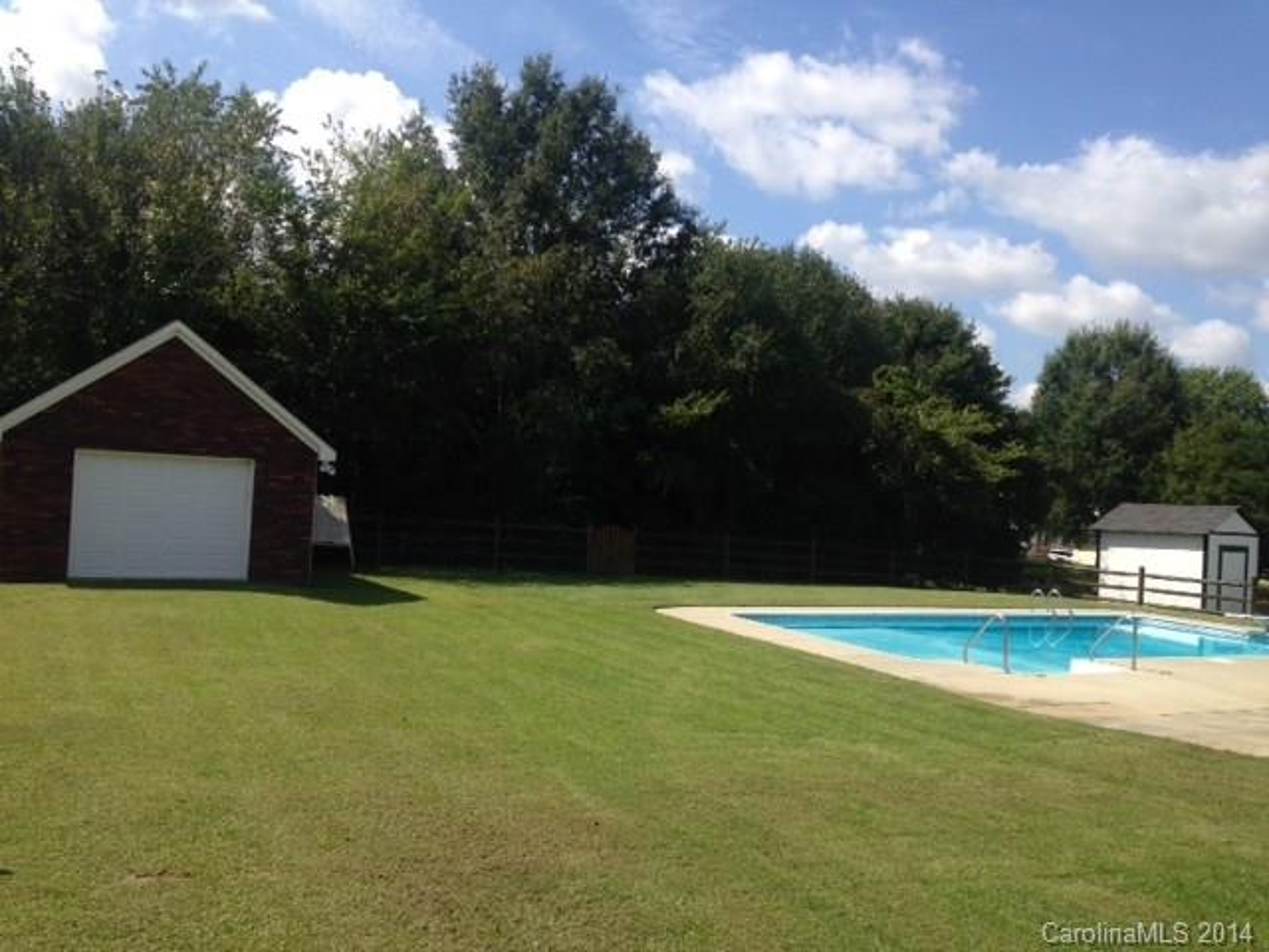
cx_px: 634
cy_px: 476
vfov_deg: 42.9
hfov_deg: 55.4
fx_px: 1210
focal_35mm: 33
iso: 50
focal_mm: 4.12
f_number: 2.4
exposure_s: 1/1427
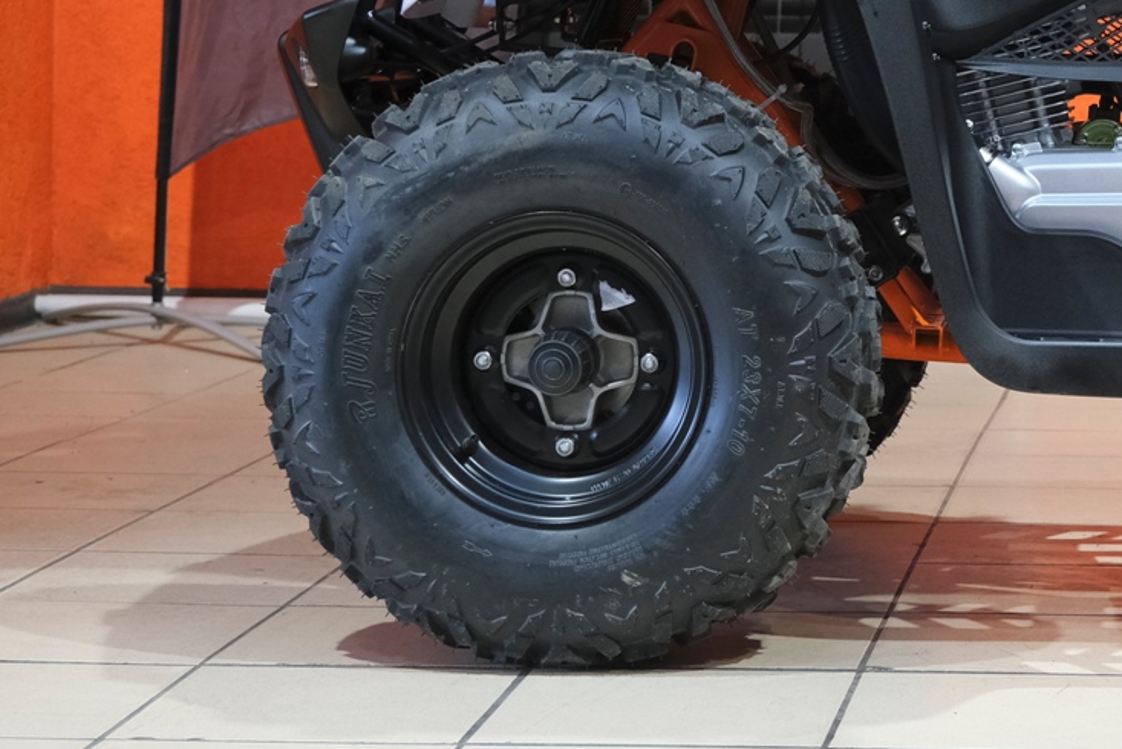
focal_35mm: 107
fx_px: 3335
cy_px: -34
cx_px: 1160
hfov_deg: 18.5
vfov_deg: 12.6
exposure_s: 1/80
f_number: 4
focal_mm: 32.5
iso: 1600
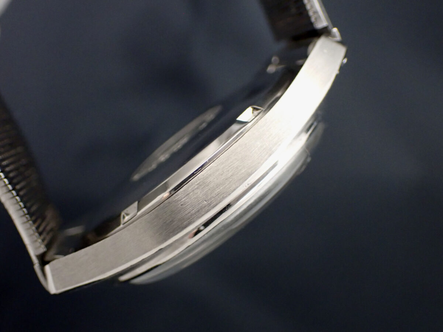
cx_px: 222
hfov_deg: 35.5
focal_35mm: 54
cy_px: 166
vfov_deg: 27.0
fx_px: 691
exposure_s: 1/50
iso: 1000
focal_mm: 9.65
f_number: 3.3
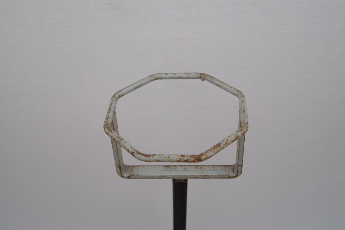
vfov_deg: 31.9
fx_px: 402
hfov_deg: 46.4
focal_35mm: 42
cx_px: 172
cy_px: 115
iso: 125
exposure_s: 1/160
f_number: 4.5
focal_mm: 28
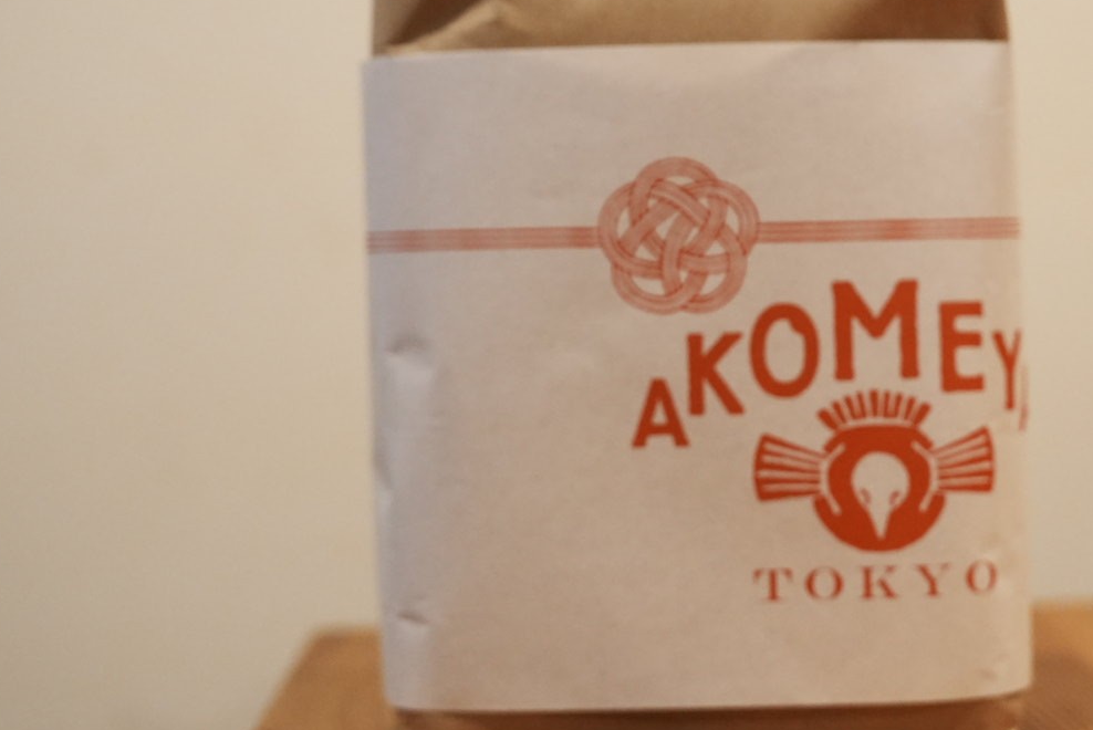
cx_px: 718
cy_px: 262
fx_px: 2187
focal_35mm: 72
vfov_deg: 18.9
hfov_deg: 27.9
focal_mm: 44
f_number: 2.8
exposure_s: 1/320
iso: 4000
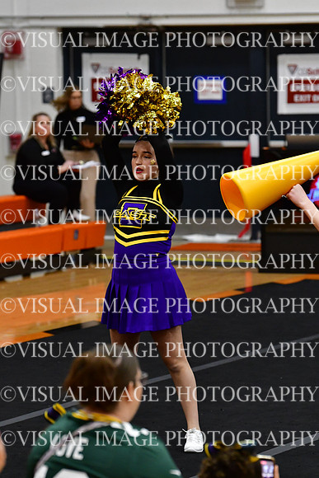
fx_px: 2989
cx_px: 160
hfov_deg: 6.1
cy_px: 239
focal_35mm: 225
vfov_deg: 9.1
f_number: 4
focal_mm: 150
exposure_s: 1/500
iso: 4000
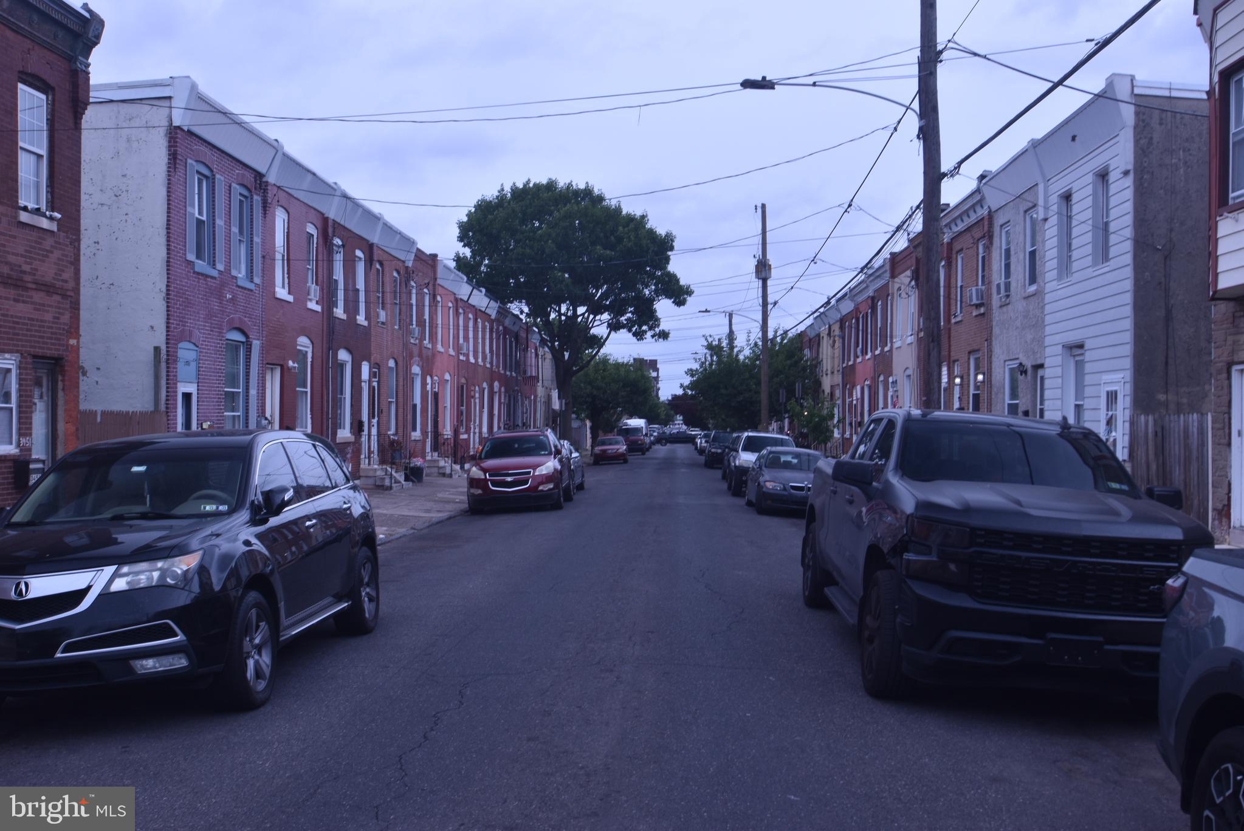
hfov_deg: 53.1
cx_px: 622
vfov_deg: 36.9
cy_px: 416
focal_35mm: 36
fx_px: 1245
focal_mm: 24
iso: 125
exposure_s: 1/40
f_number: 13
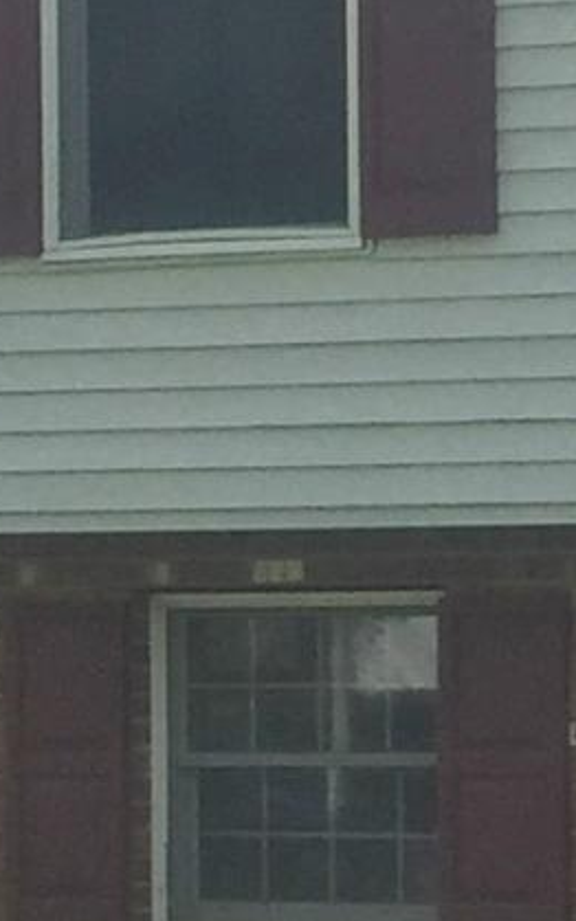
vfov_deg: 9.5
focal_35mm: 220
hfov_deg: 5.6
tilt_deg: +0.4
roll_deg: -1.6
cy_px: 917
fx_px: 5524
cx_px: 1647
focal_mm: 4.15
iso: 32
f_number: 2.2
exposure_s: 1/1721
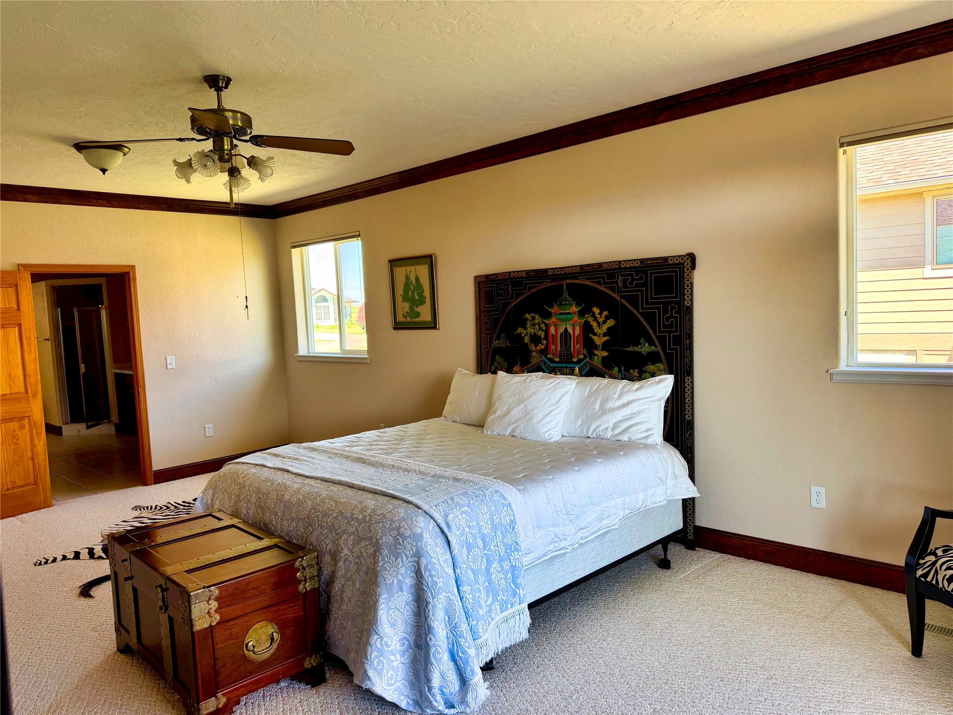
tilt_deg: -4.4
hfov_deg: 71.6
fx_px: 661
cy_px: 358
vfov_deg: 56.8
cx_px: 476
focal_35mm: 24
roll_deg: +3.3
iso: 125
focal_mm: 6.76
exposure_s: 1/121
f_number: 1.78
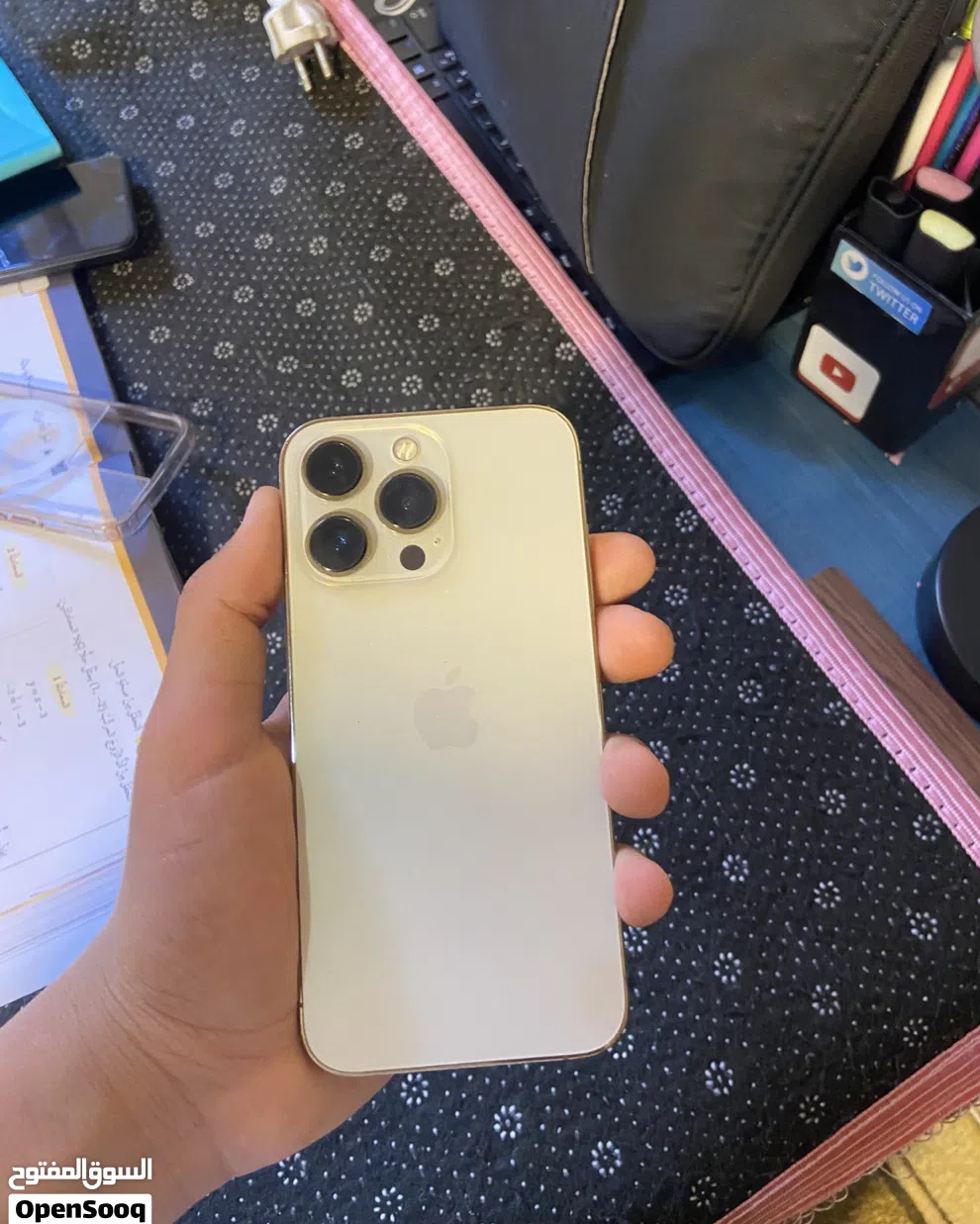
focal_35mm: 28
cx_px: 491
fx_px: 1015
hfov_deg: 51.5
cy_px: 577
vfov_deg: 62.2
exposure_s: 1/60
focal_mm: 4.25
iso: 400
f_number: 1.8
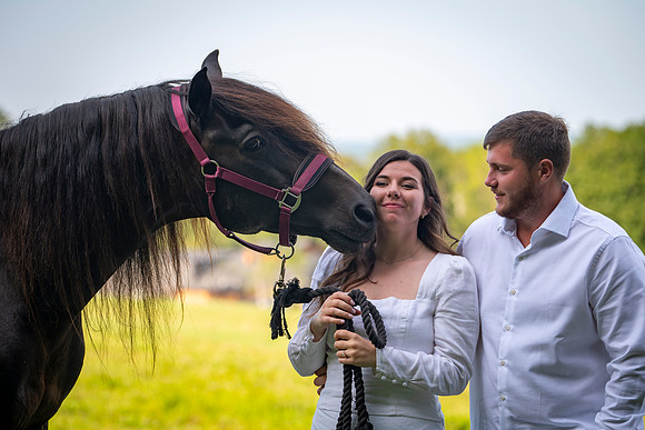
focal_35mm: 118
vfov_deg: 11.6
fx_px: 2120
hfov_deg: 17.3
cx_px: 306
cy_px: 208
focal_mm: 110
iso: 200
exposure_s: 1/1250
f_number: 3.5
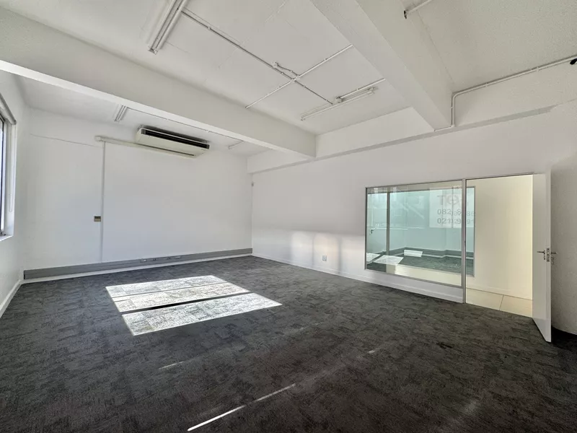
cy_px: 216
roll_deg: -1.7
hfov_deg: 102.1
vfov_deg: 85.7
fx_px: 233
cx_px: 288
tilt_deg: -0.3
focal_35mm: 14
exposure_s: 1/99
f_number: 2.2
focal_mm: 2.22
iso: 80
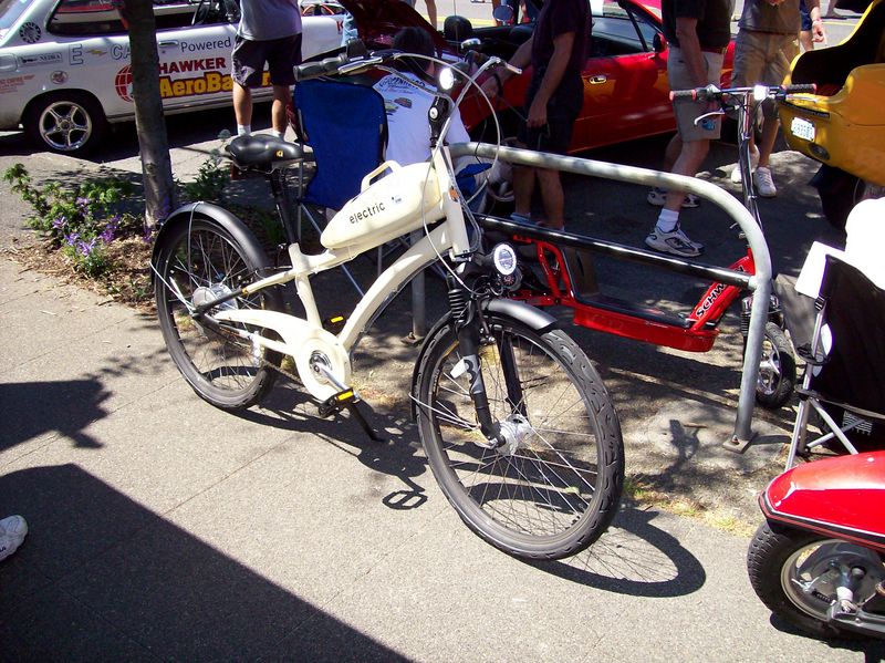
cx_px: 442
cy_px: 332
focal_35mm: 36
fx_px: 920
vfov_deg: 39.6
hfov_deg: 51.4
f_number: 2.7
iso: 80
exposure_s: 1/775
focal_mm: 6
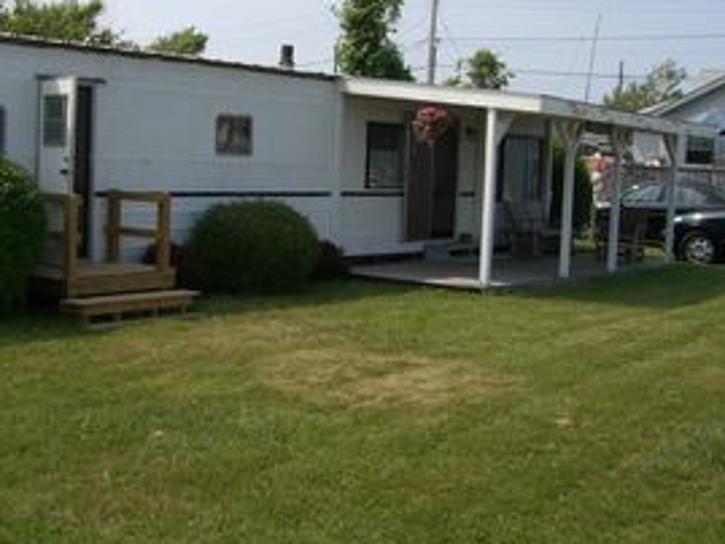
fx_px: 1090
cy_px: 240
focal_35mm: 52
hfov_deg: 36.8
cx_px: 340
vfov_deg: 28.0
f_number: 4.3
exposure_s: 1/640
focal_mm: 6.2
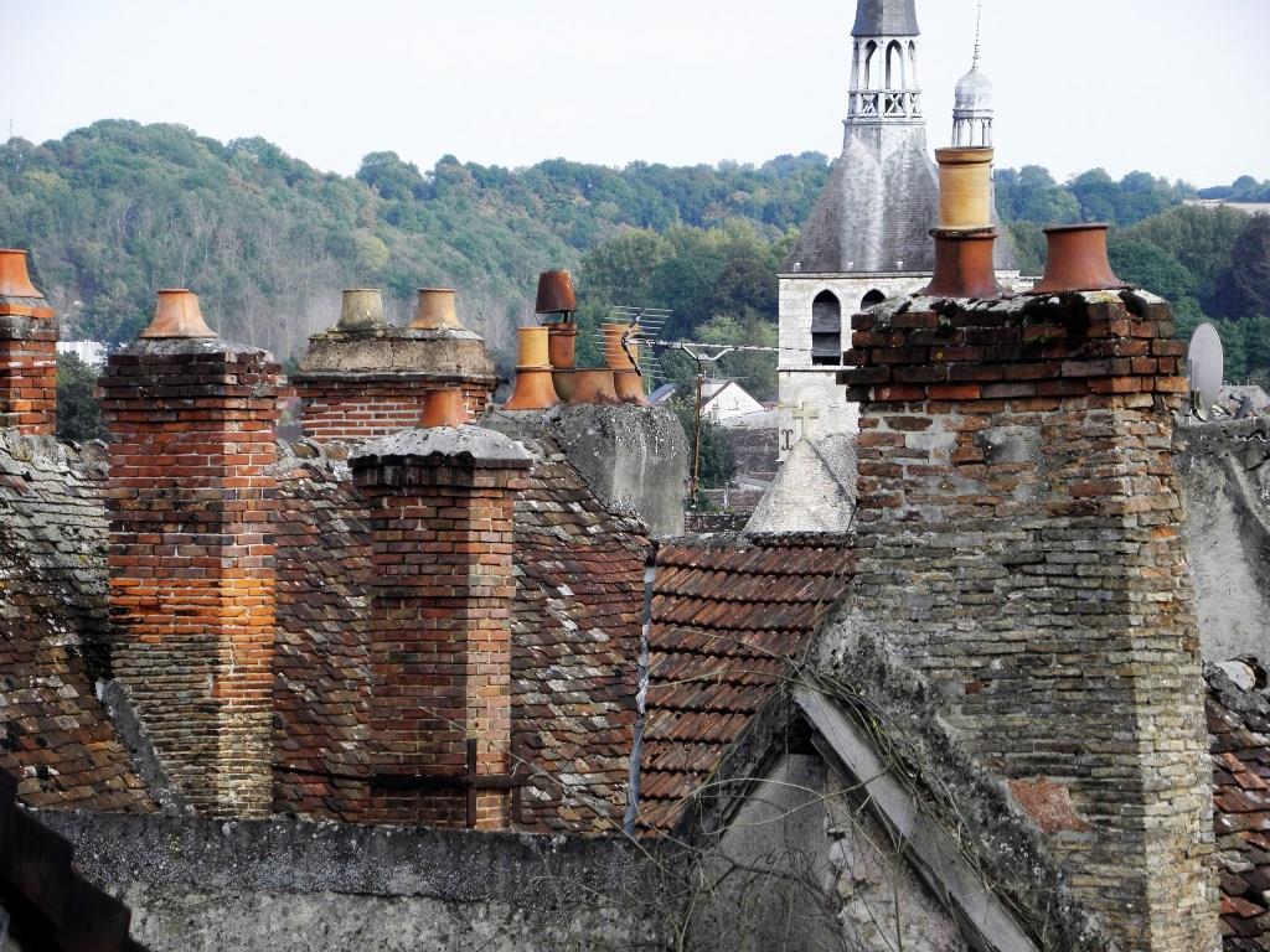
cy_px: 476
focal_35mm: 228
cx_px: 635
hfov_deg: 8.7
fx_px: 8365
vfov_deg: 6.5
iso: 80
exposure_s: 1/250
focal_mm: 40.64
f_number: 4.5
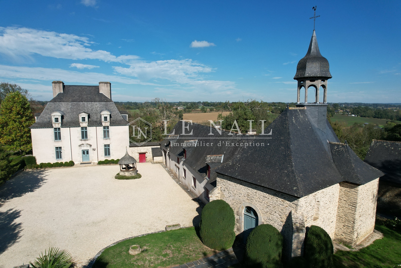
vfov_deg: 57.2
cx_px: 200
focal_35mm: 22
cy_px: 134
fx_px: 245
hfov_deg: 78.6
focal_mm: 8.38
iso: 110
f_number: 2.8
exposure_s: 1/2500
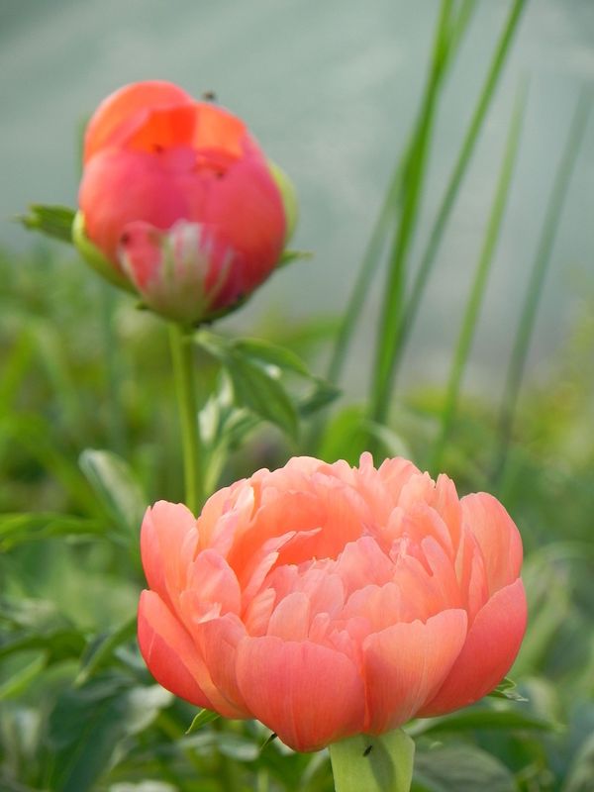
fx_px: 8626
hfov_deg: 3.9
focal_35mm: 377
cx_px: 297
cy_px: 396
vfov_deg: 5.3
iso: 160
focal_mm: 67.2
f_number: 5
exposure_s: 1/200
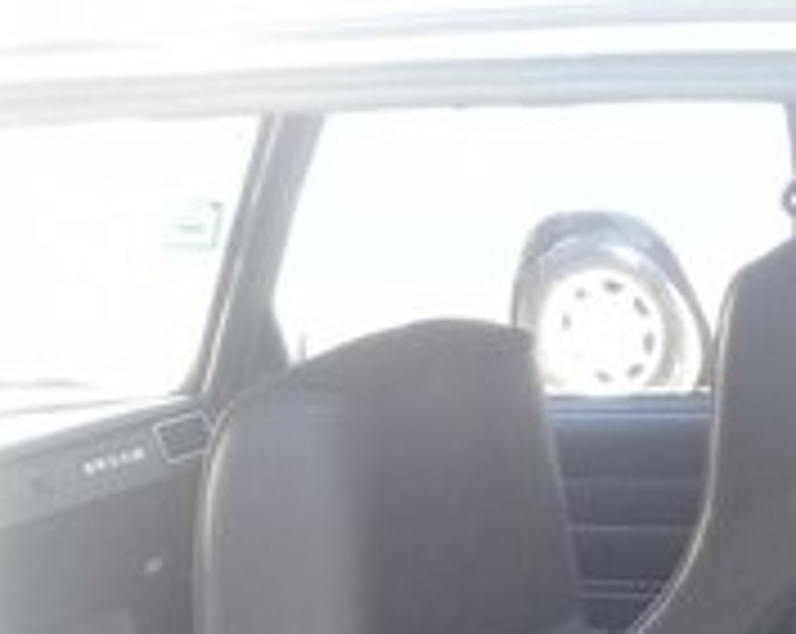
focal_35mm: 85
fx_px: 1999
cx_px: 783
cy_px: 823
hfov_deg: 21.8
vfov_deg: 17.0
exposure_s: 1/50
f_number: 2.2
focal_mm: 3.3
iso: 64
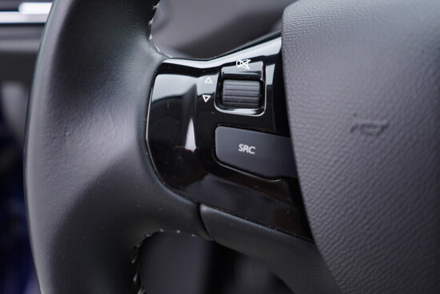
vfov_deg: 36.9
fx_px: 440
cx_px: 220
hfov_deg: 53.1
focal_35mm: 36
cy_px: 147
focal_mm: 24
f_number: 2.8
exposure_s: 1/40
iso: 160
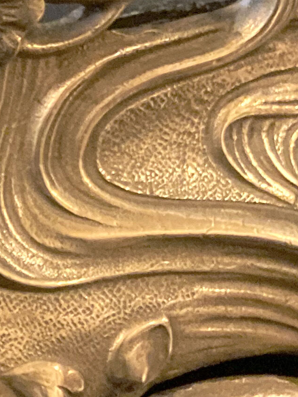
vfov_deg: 14.8
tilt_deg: -28.8
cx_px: -362
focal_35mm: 133
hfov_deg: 10.0
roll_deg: +1.2
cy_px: 173
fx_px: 1526
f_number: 1.8
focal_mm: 3.99
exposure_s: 1/25
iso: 500
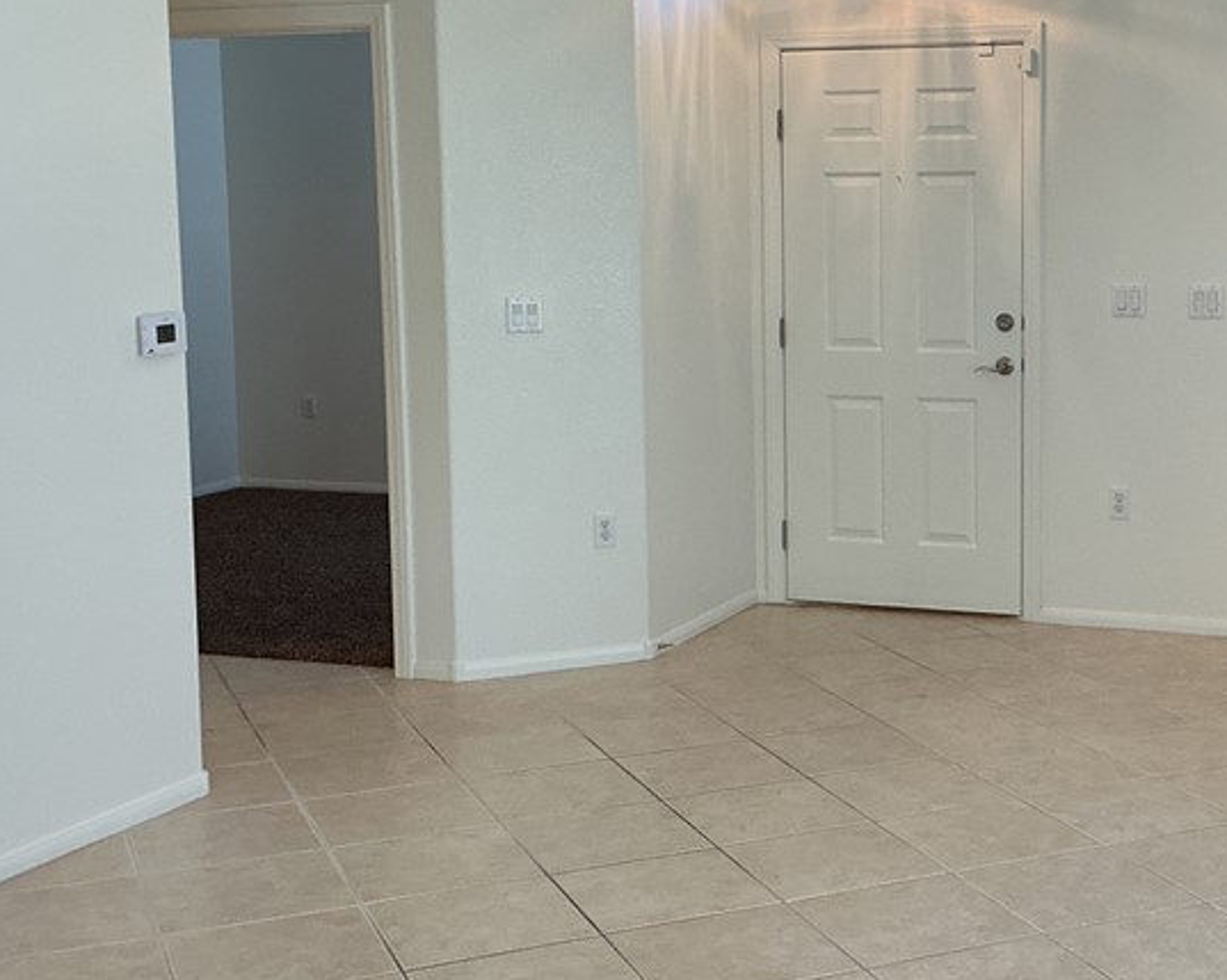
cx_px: 893
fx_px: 1960
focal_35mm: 54
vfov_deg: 28.0
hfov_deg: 34.2
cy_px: 416
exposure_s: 1/60
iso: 160
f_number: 1.8
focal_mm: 3
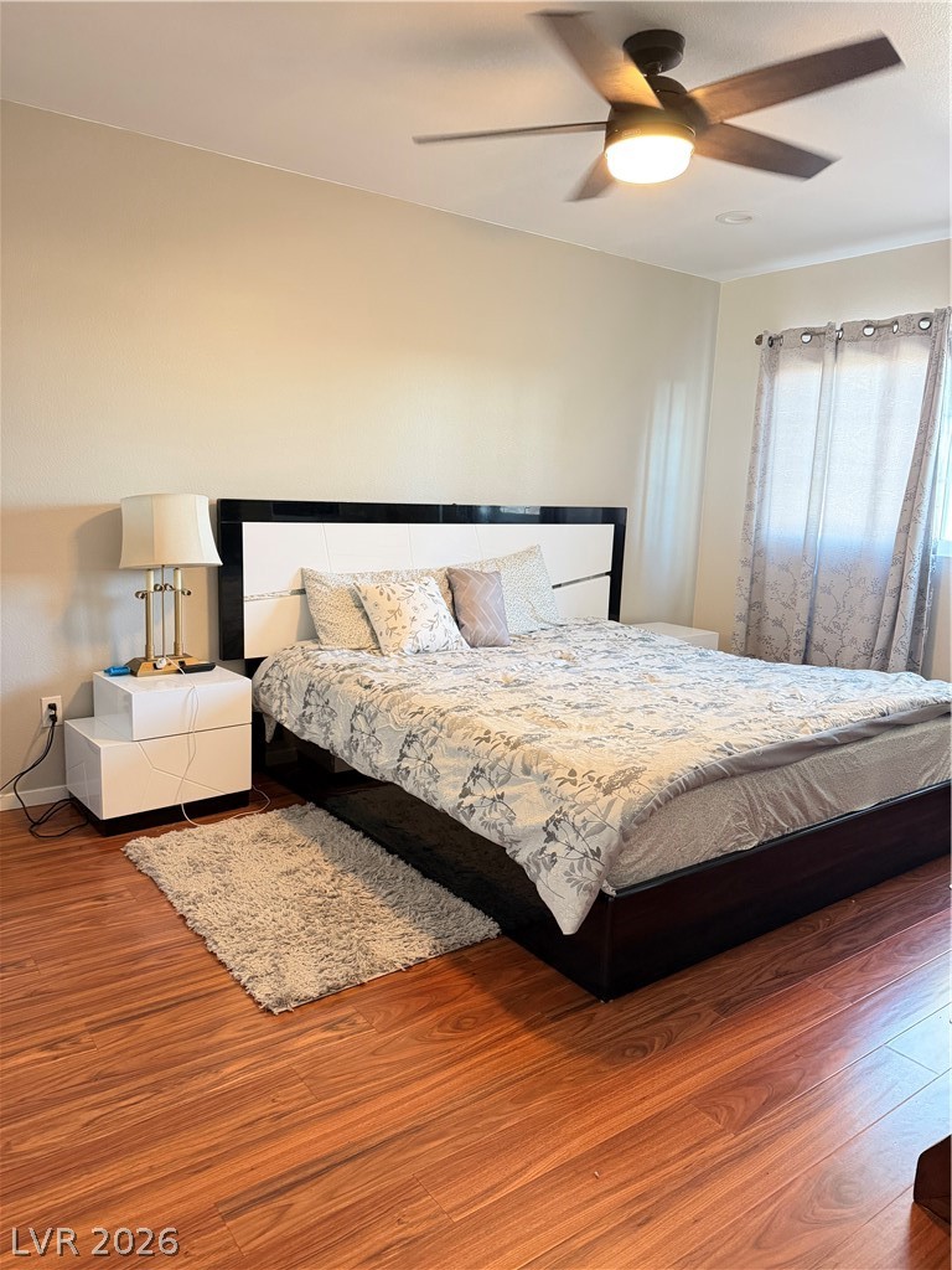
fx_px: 880
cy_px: 635
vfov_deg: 71.6
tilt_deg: -9.4
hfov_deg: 56.8
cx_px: 476
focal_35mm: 24
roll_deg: -2.1
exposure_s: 1/60
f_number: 1.78
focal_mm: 6.76
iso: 640
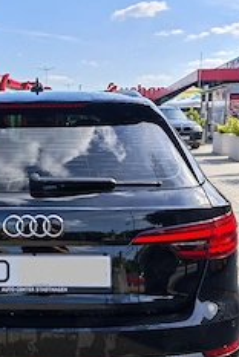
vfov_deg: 47.3
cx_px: 37
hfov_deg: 31.6
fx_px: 407
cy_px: 193
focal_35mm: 41
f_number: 1.6
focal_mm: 6.55
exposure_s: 1/476
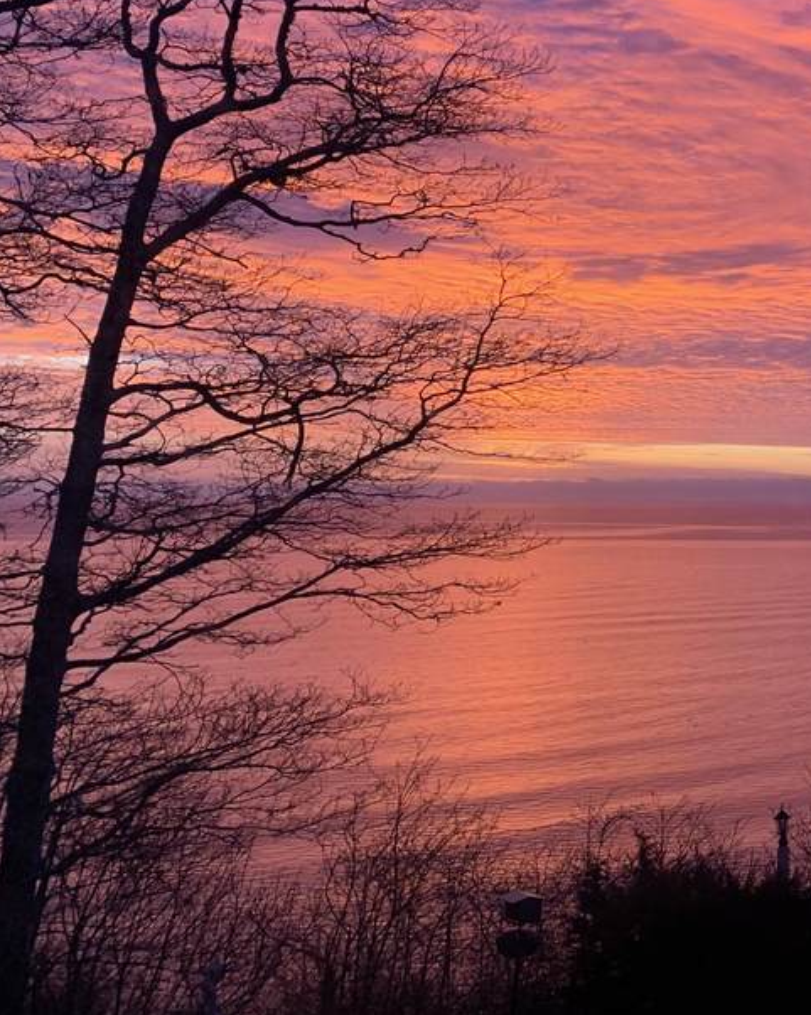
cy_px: 253
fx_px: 1621
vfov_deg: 34.0
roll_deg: -0.5
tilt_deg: +7.6
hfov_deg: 25.1
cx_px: 995
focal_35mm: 54
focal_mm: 4.25
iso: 100
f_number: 1.8
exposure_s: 1/121
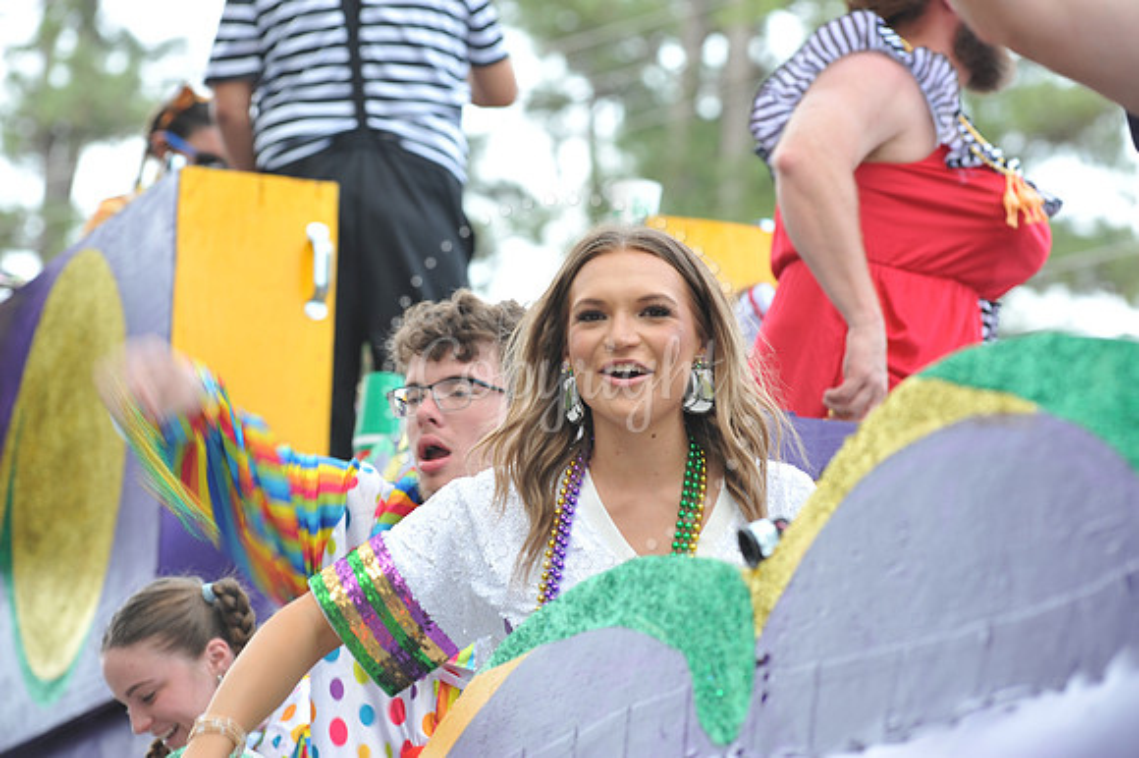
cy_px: 379
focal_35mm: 155
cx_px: 570
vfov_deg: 8.8
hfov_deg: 13.3
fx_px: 4901
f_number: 6.3
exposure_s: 1/80
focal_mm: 155
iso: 250
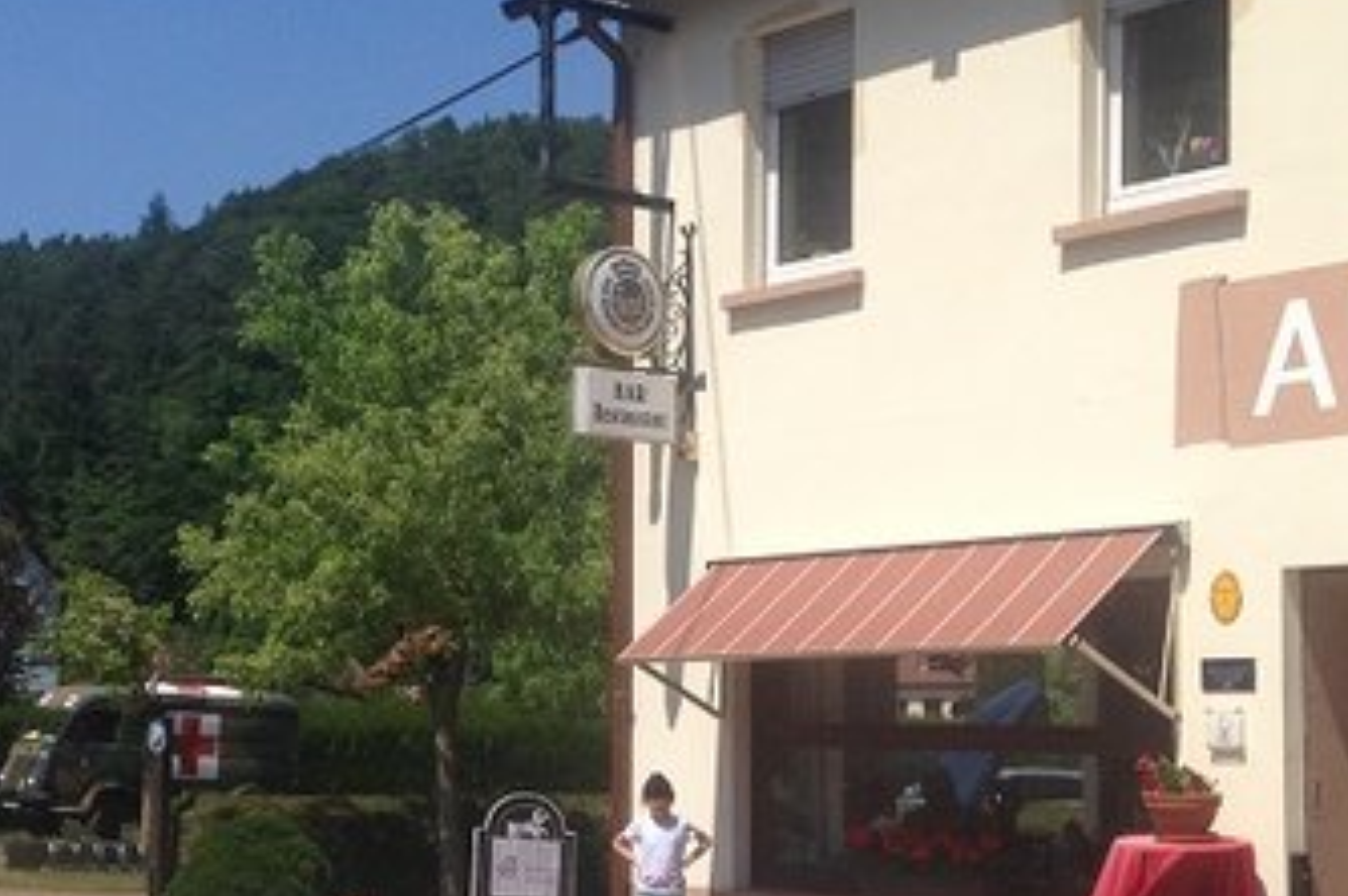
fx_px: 2693
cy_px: 551
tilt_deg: +3.9
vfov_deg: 18.9
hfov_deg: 28.0
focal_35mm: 72
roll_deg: -0.2
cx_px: 484
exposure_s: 1/2358
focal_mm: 4.12
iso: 50
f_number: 2.4
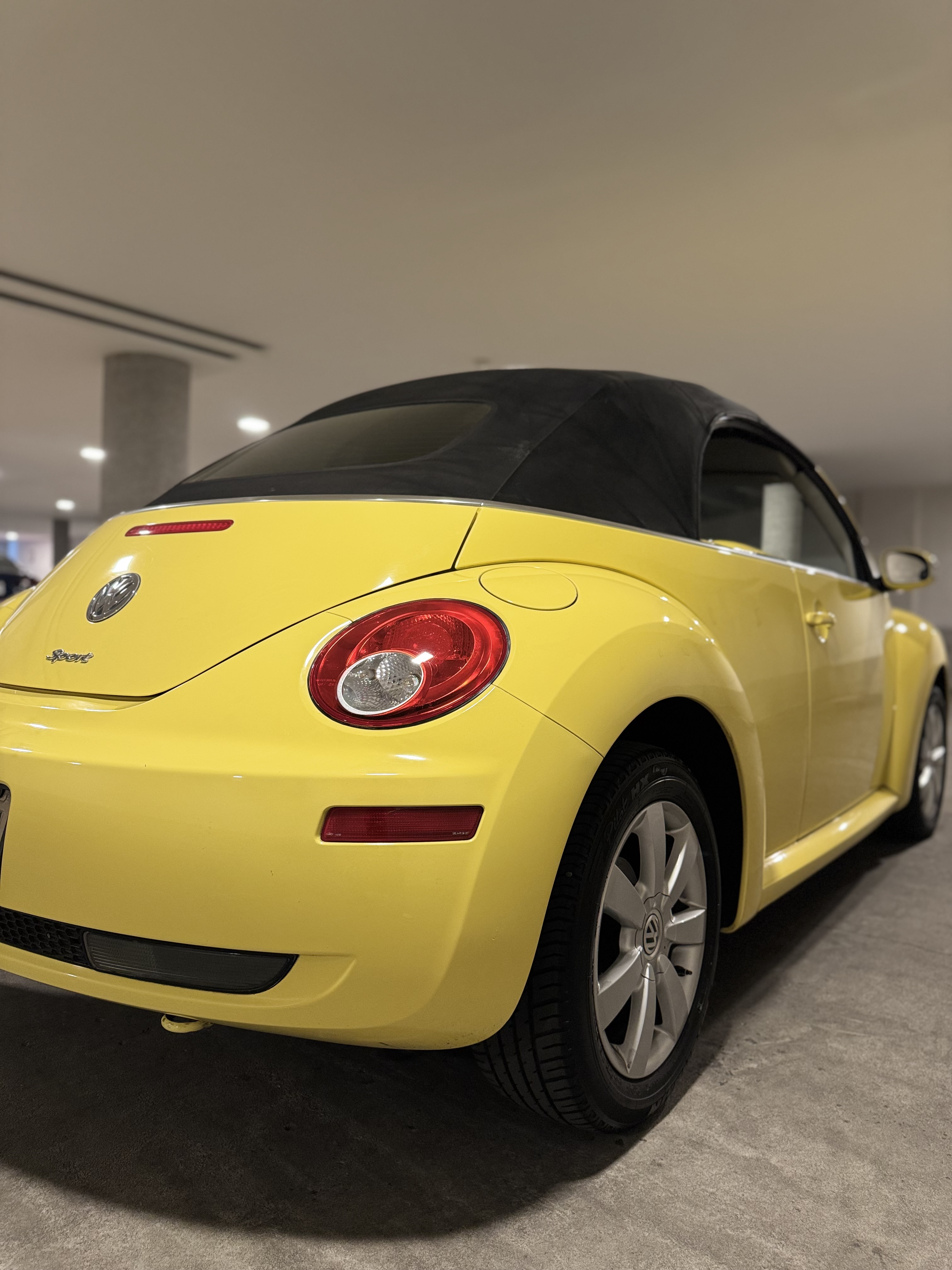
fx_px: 880
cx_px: 476
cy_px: 635
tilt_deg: -2.3
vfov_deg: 71.6
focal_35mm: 24
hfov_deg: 56.8
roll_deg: -2.1
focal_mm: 6.76
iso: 250
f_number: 1.78
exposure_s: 1/60
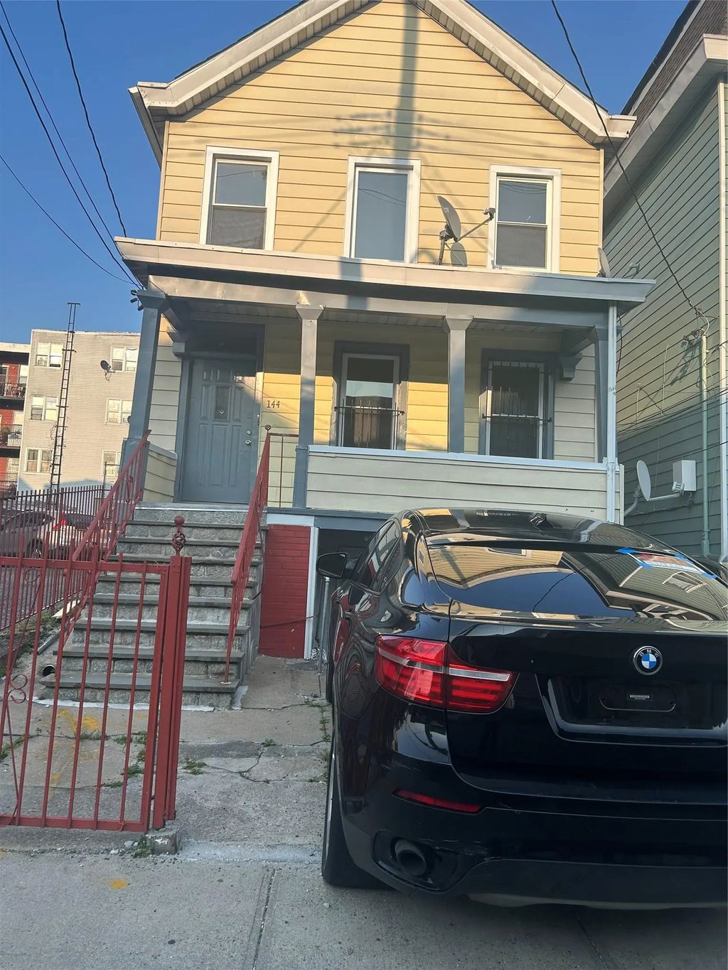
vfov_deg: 67.3
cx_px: 364
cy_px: 485
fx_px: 729
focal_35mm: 26
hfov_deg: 53.1
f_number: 1.5
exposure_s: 1/2045
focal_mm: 5.7
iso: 50
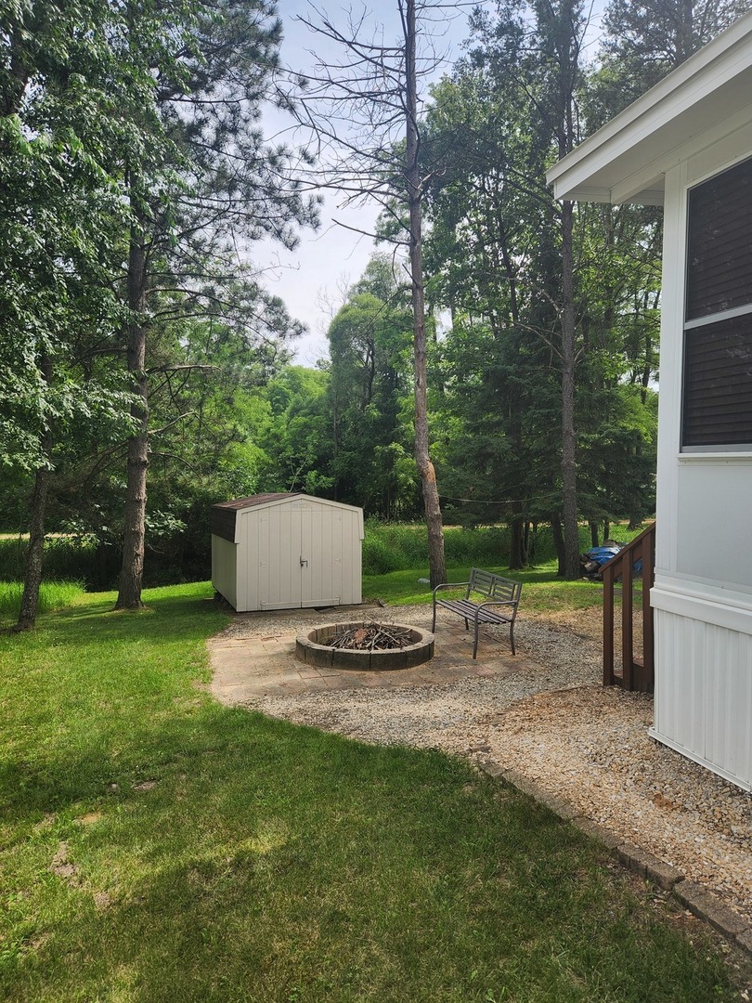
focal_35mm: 23
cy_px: 502
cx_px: 376
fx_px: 666
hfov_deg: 58.9
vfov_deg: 73.9
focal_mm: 5.4
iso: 20
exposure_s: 1/1011
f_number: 1.8
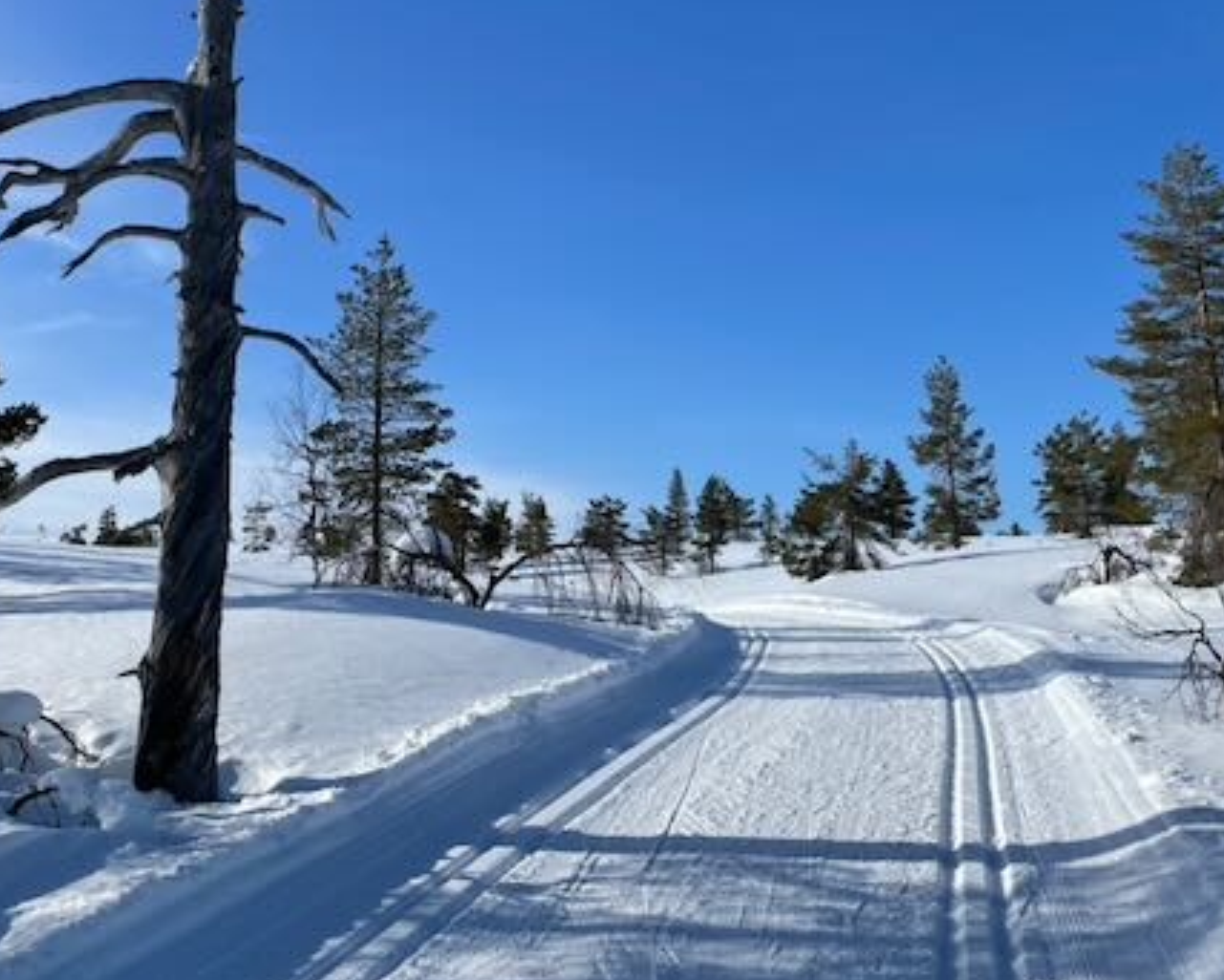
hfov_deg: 47.3
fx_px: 1377
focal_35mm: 38
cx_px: 427
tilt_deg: +15.6
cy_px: 309
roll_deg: -0.1
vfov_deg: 38.6
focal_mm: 4.2
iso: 32
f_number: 1.6
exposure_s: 1/5814
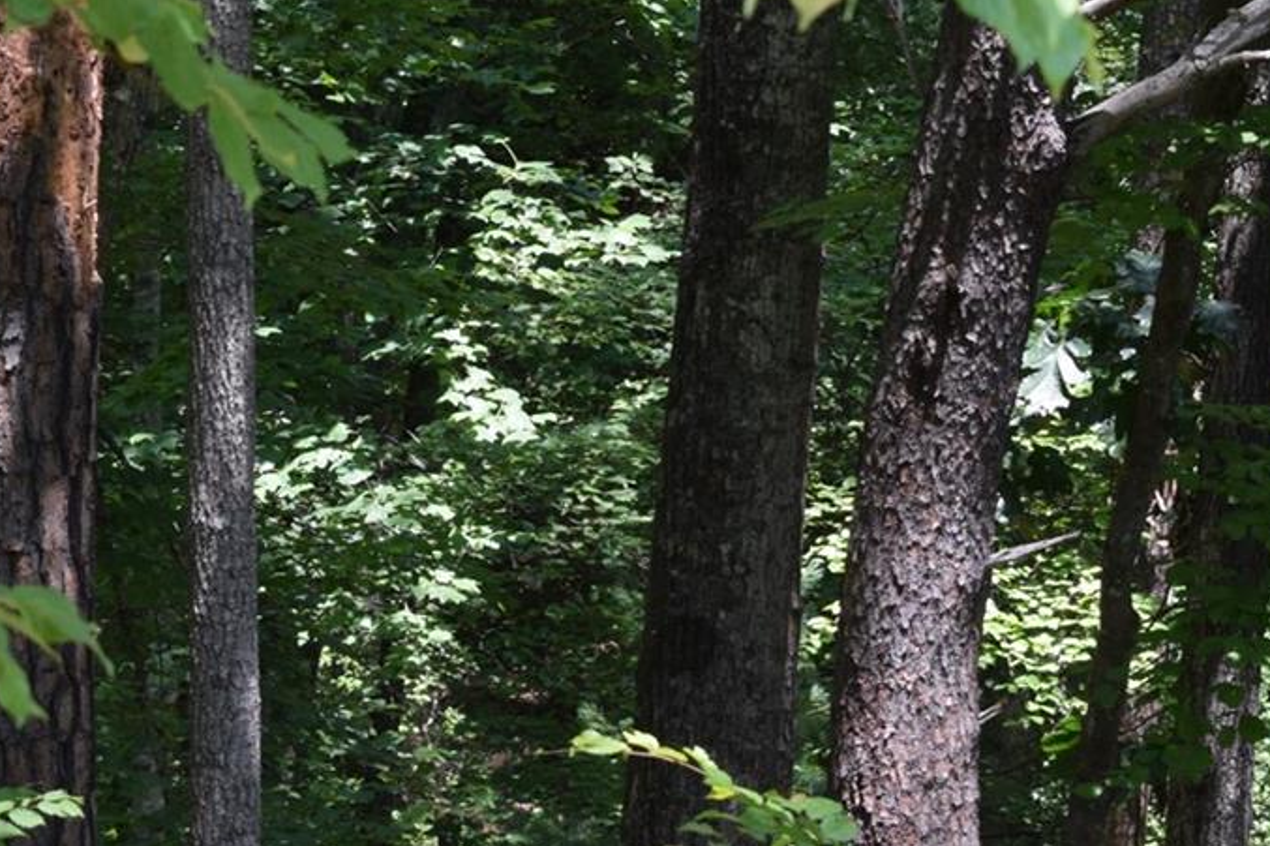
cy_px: 335
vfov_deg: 5.8
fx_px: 8323
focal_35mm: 236
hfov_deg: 8.7
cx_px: 278
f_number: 7.1
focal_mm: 52
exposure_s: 1/200
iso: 400
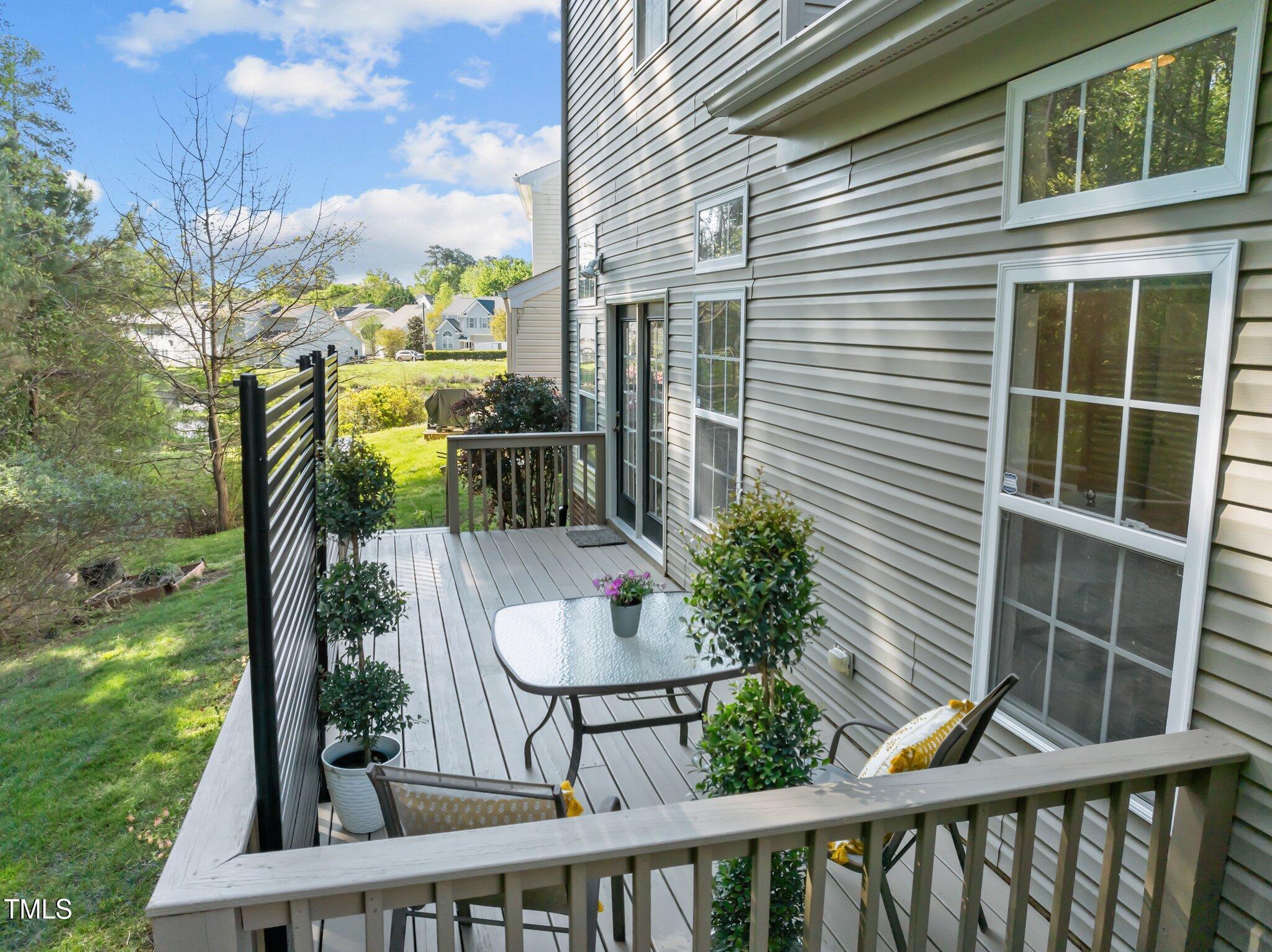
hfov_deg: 71.6
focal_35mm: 24
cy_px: 476
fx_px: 881
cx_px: 636
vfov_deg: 56.8
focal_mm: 12.29
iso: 420
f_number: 2.8
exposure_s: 1/1000
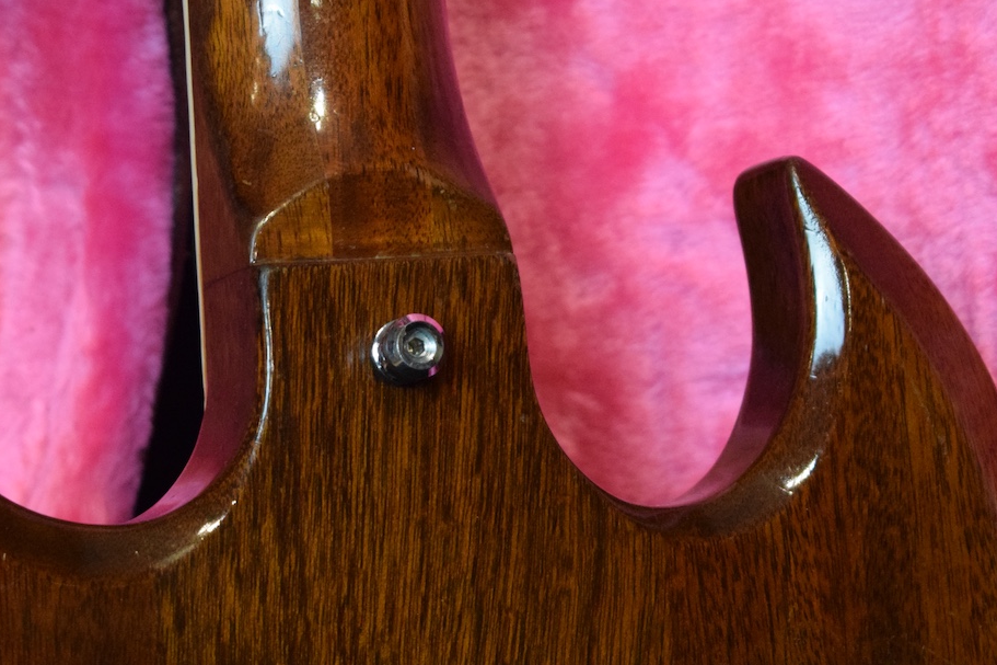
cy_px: 362
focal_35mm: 136
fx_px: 3761
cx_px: 352
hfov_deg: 15.1
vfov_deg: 10.1
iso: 3600
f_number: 5.6
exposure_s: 1/60
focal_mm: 55
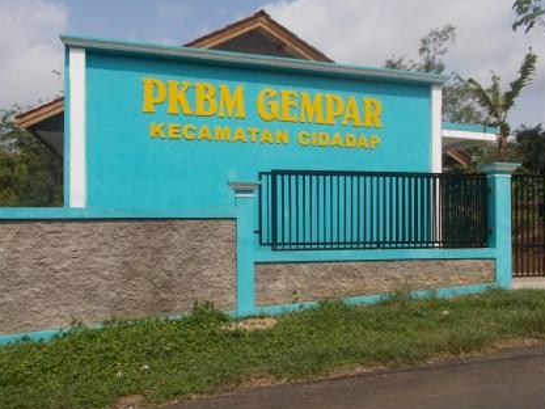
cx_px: 271
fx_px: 441
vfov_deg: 49.7
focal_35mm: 28
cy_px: 216
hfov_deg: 63.4
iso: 80
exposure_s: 1/250
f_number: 8
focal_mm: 4.6
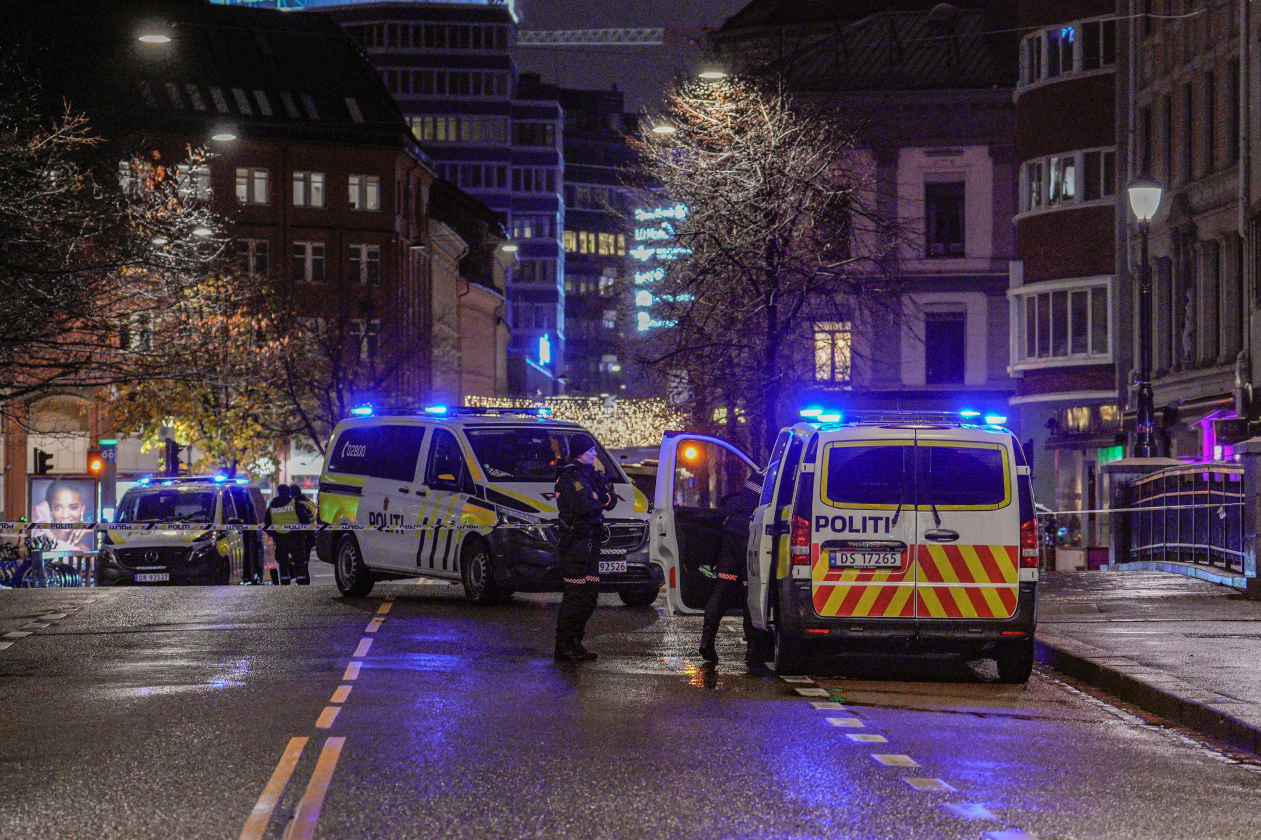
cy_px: 406
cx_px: 612
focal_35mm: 145
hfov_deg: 14.2
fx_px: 5079
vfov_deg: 9.5
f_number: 3.2
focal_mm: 81
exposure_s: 1/60
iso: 3200
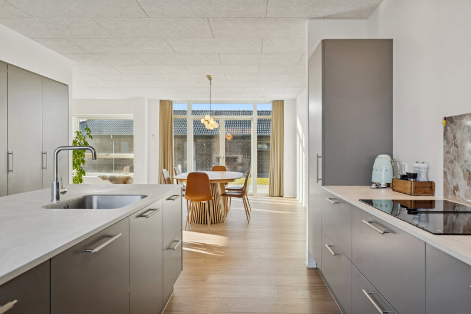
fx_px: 314
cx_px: 236
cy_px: 157
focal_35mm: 24
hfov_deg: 73.8
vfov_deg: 53.1
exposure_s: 1/30
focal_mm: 24
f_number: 8
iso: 200
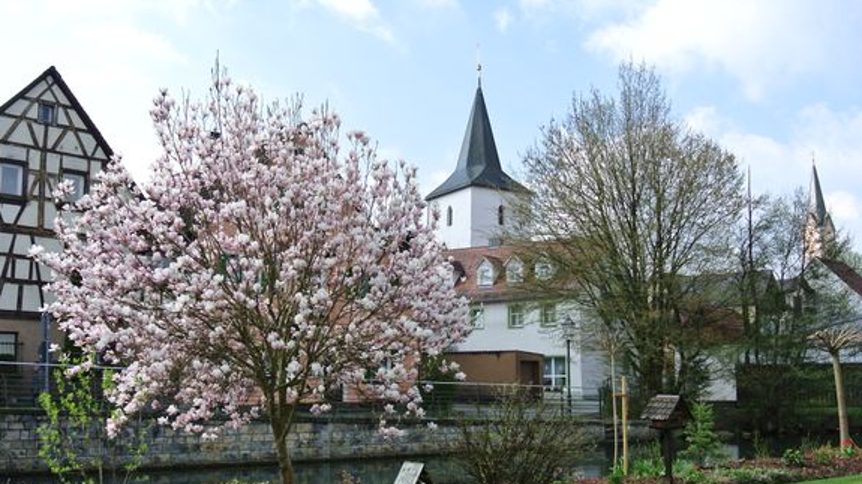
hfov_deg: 56.6
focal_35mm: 35
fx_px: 800
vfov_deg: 33.6
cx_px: 435
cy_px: 289
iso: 100
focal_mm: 12
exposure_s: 1/500
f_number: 4.5
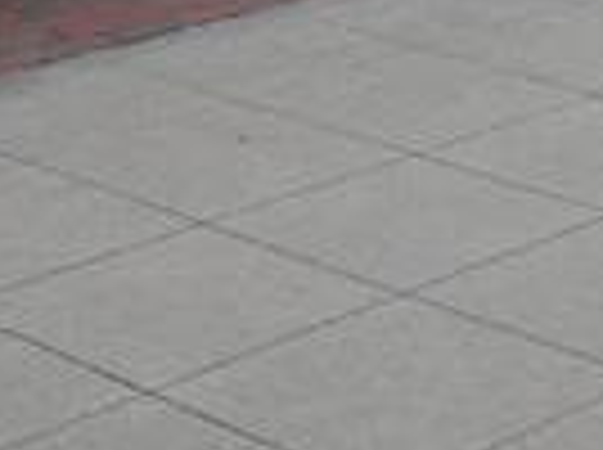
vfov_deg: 9.5
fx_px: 2434
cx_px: 670
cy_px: -605
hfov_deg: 13.8
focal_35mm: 140
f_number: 1.6
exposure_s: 1/2000
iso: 100
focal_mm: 13
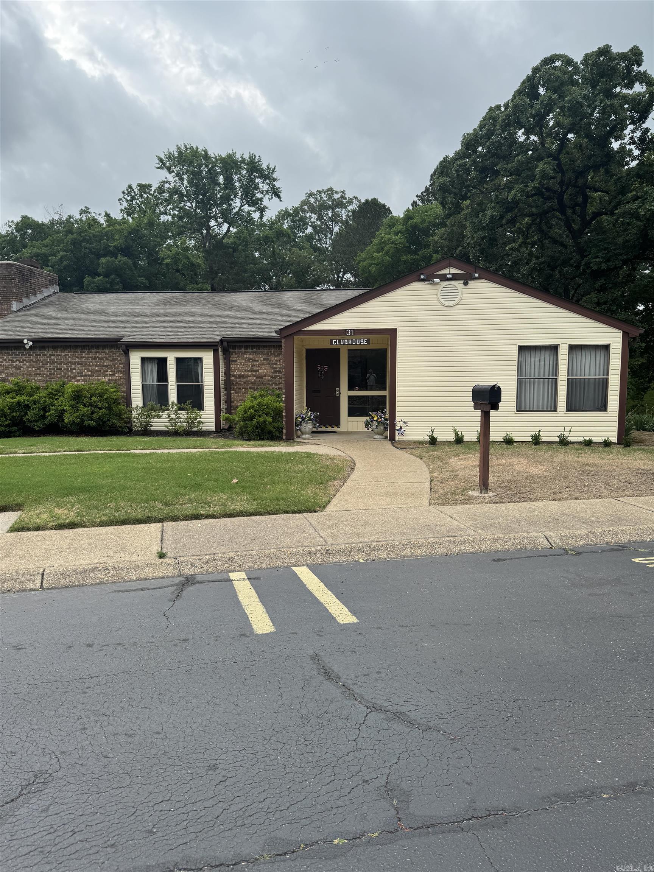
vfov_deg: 71.6
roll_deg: +1.9
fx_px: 605
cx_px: 327
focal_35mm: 24
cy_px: 436
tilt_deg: -5.1
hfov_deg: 56.8
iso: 80
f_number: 1.78
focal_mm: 6.76
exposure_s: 1/1767
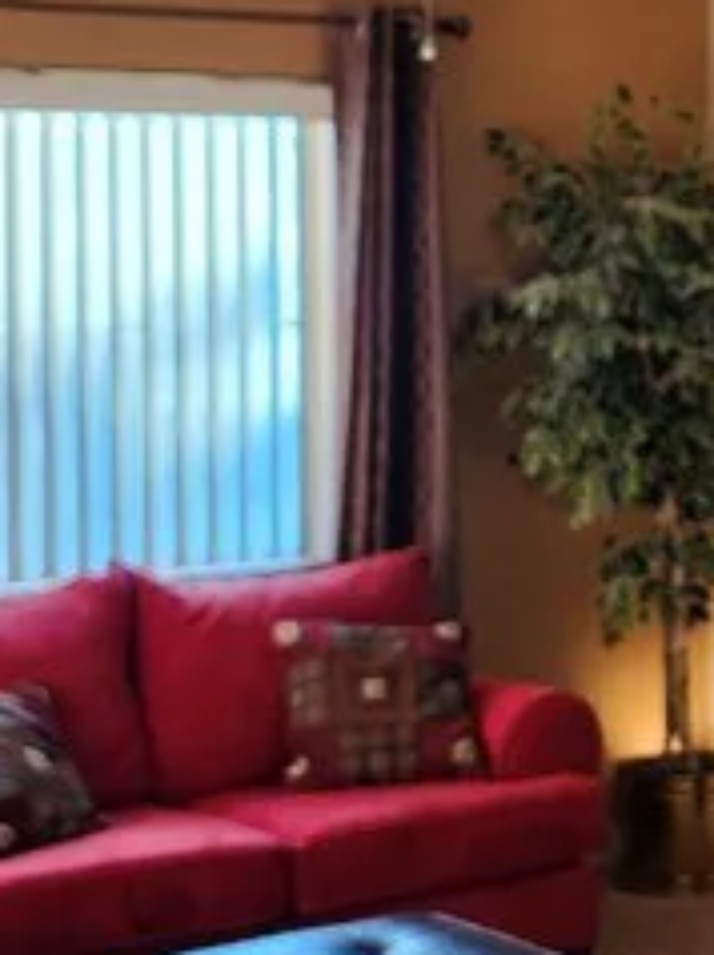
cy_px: 273
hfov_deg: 14.0
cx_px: 1067
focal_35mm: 99
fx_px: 2728
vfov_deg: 19.7
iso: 320
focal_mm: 5.54
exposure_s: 1/120
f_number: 1.8
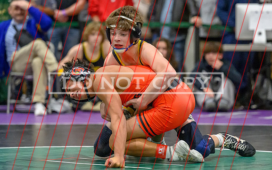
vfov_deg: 6.7
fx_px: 1453
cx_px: 148
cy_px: 82
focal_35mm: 196
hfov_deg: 10.7
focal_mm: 135
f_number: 2.8
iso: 11400
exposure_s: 1/800
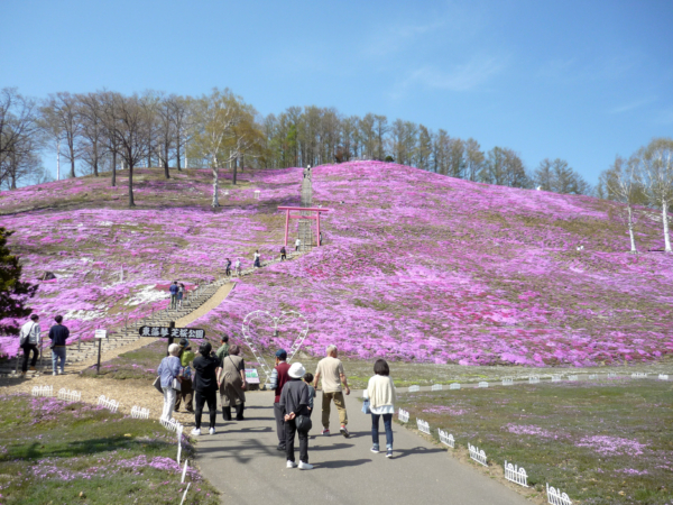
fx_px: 642
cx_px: 336
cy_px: 252
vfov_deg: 42.9
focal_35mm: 33
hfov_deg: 55.4
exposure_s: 1/800
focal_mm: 5.5
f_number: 2.8
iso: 100
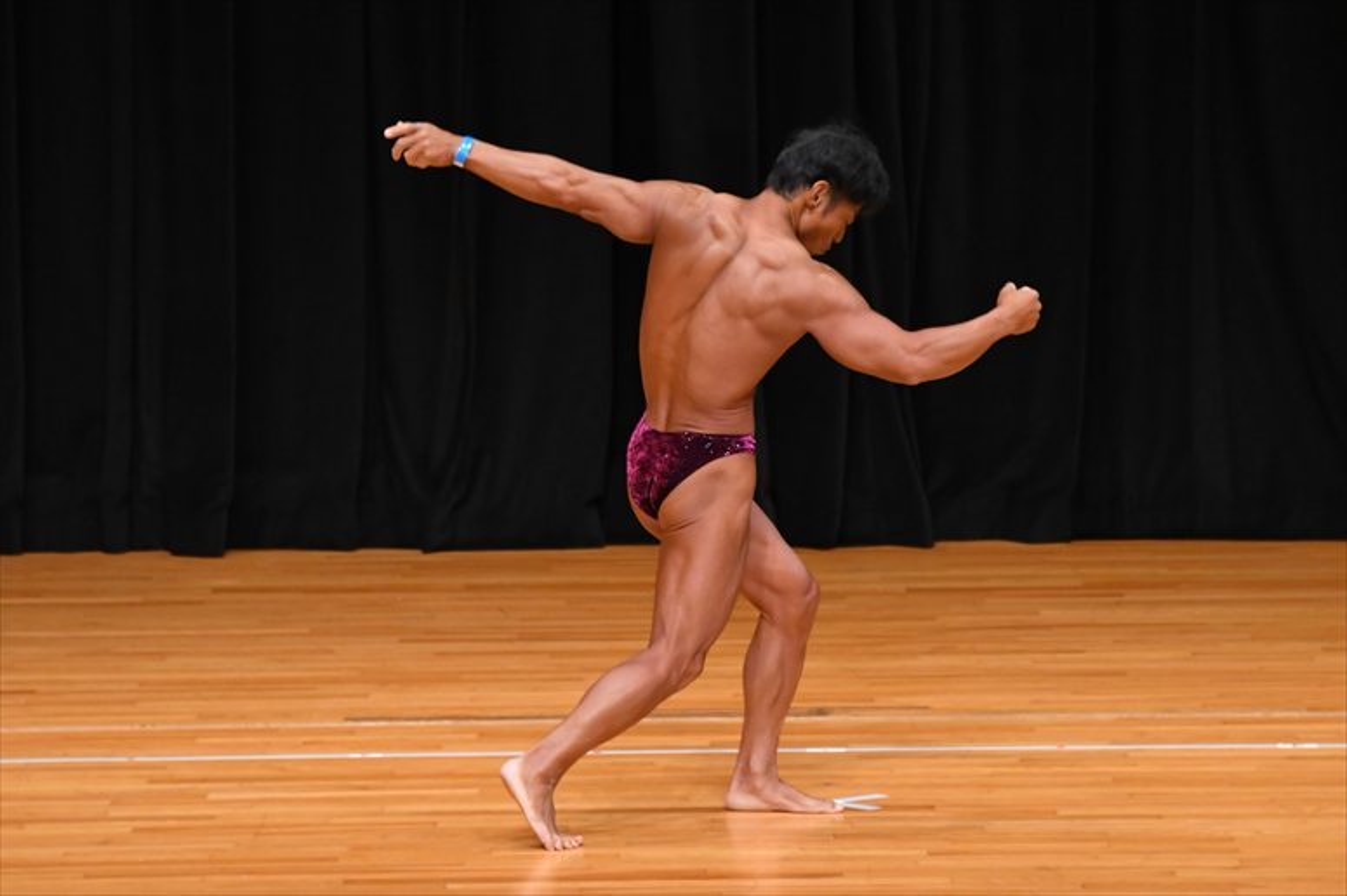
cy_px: 448
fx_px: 10659
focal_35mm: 285
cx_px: 674
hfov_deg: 7.2
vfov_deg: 4.8
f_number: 5.6
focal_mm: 190
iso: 3200
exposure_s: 1/400
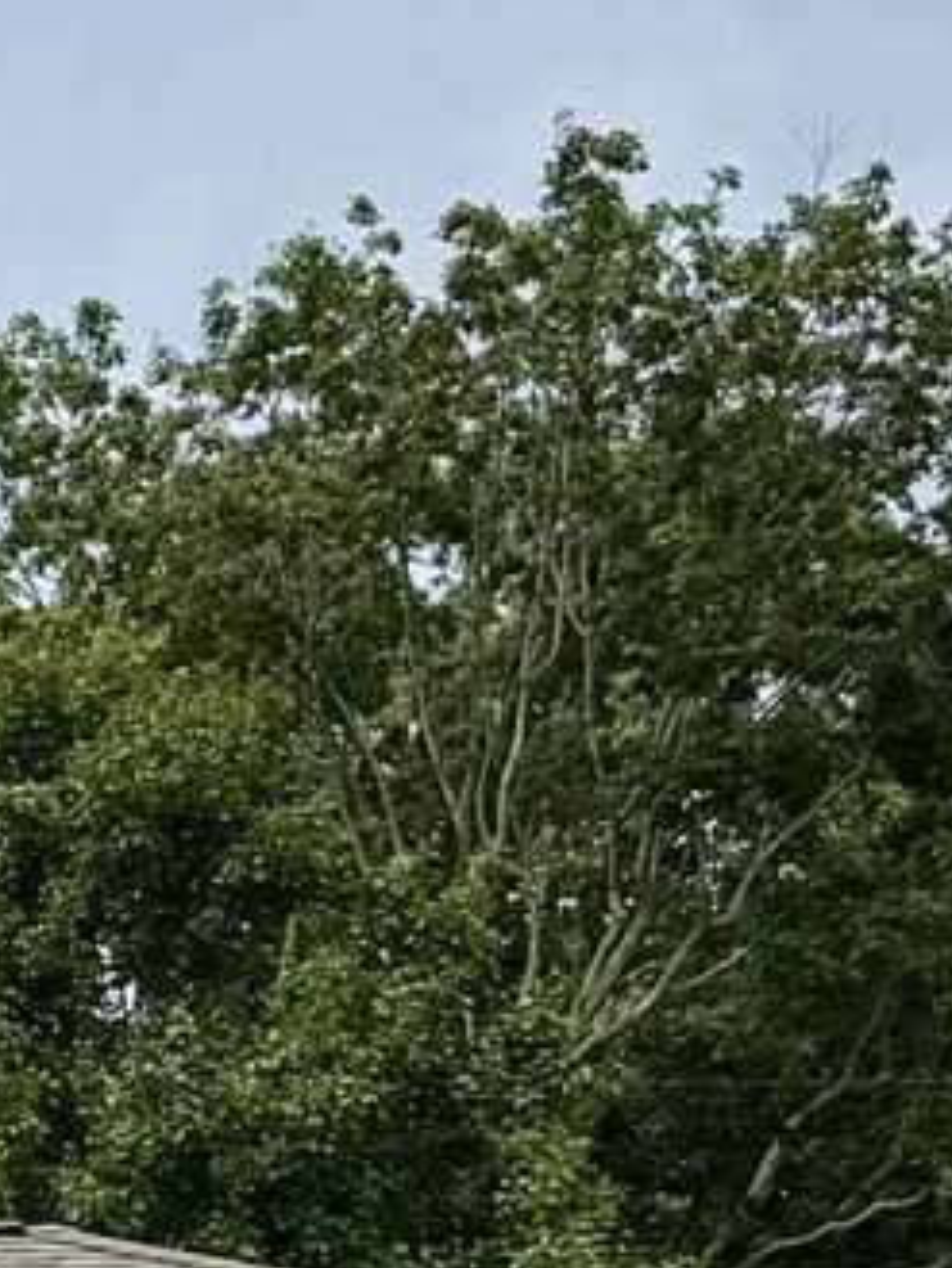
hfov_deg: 8.2
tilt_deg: +4.1
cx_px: -1318
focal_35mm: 168
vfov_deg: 11.5
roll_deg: +0.2
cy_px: 1592
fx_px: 6156
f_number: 1.78
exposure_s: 1/6711
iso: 80
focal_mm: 6.76
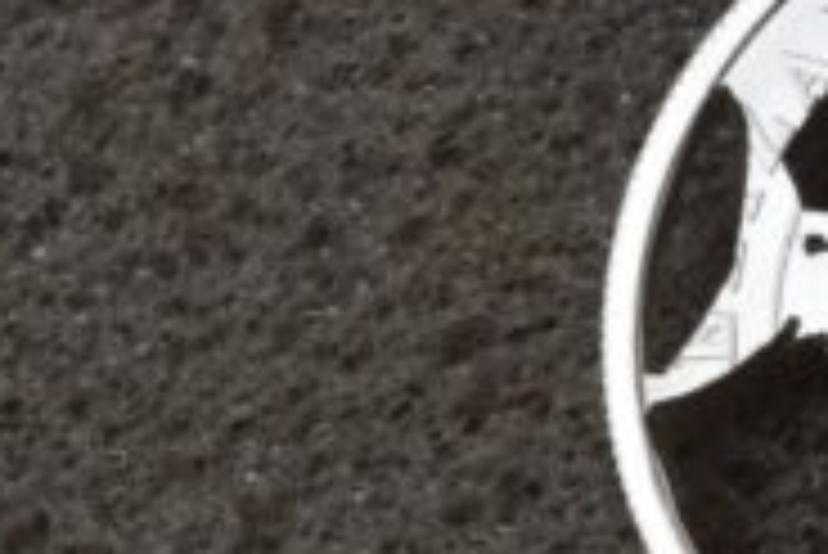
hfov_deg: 7.6
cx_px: 1071
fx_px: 6183
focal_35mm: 269
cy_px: 270
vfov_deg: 5.1
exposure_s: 1/13
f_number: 20
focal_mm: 55
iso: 640
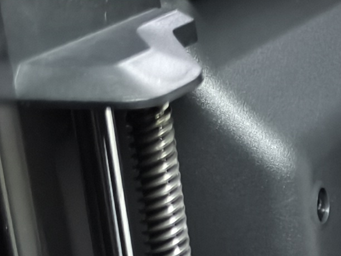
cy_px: 474
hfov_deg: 10.8
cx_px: 838
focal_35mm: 154
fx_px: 1517
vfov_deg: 9.2
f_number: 1.57
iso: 816
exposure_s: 1/50
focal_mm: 5.6
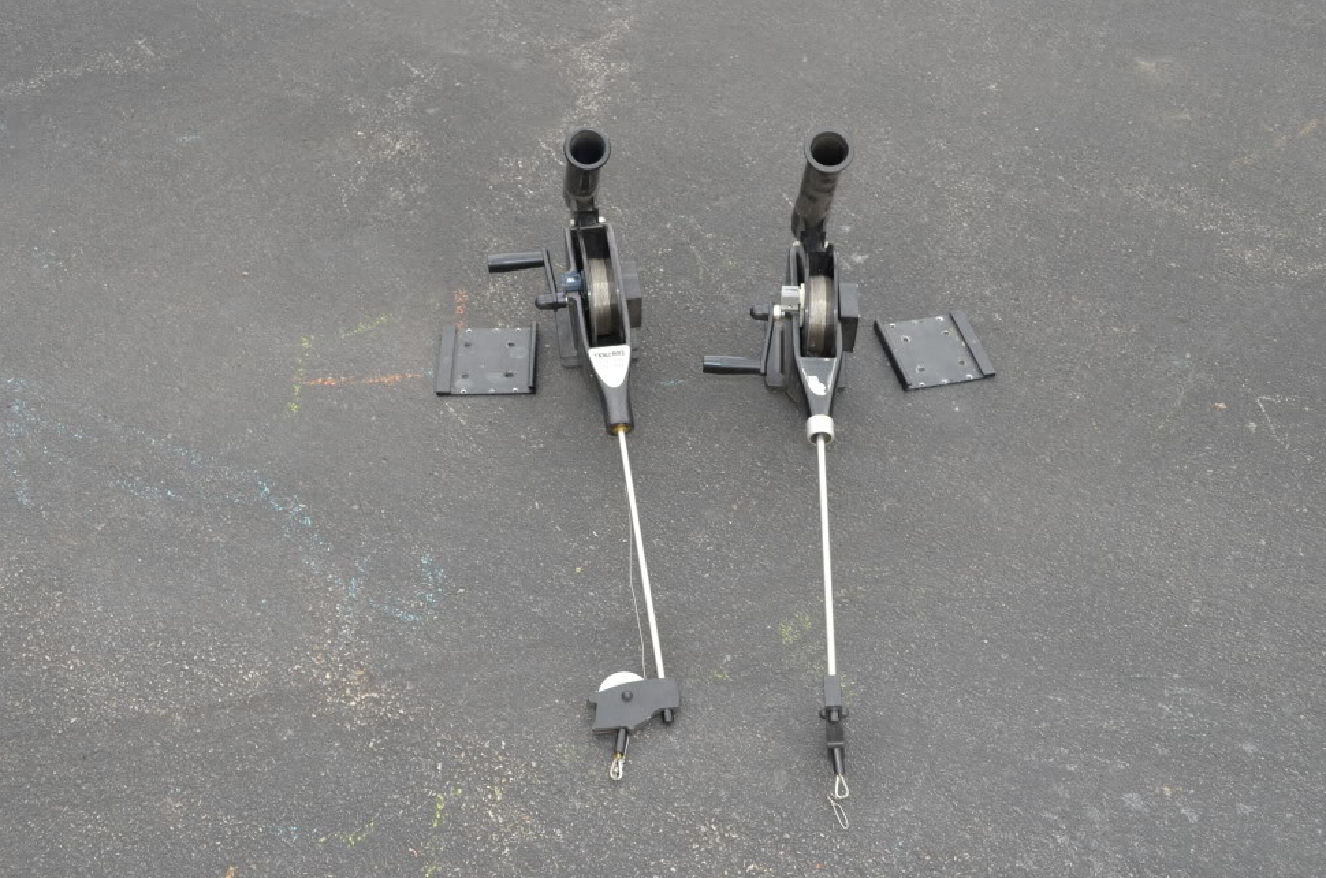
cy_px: 449
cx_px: 641
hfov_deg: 50.8
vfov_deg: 34.9
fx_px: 1396
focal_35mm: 38
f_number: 6.3
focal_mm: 24
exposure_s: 1/160
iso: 250
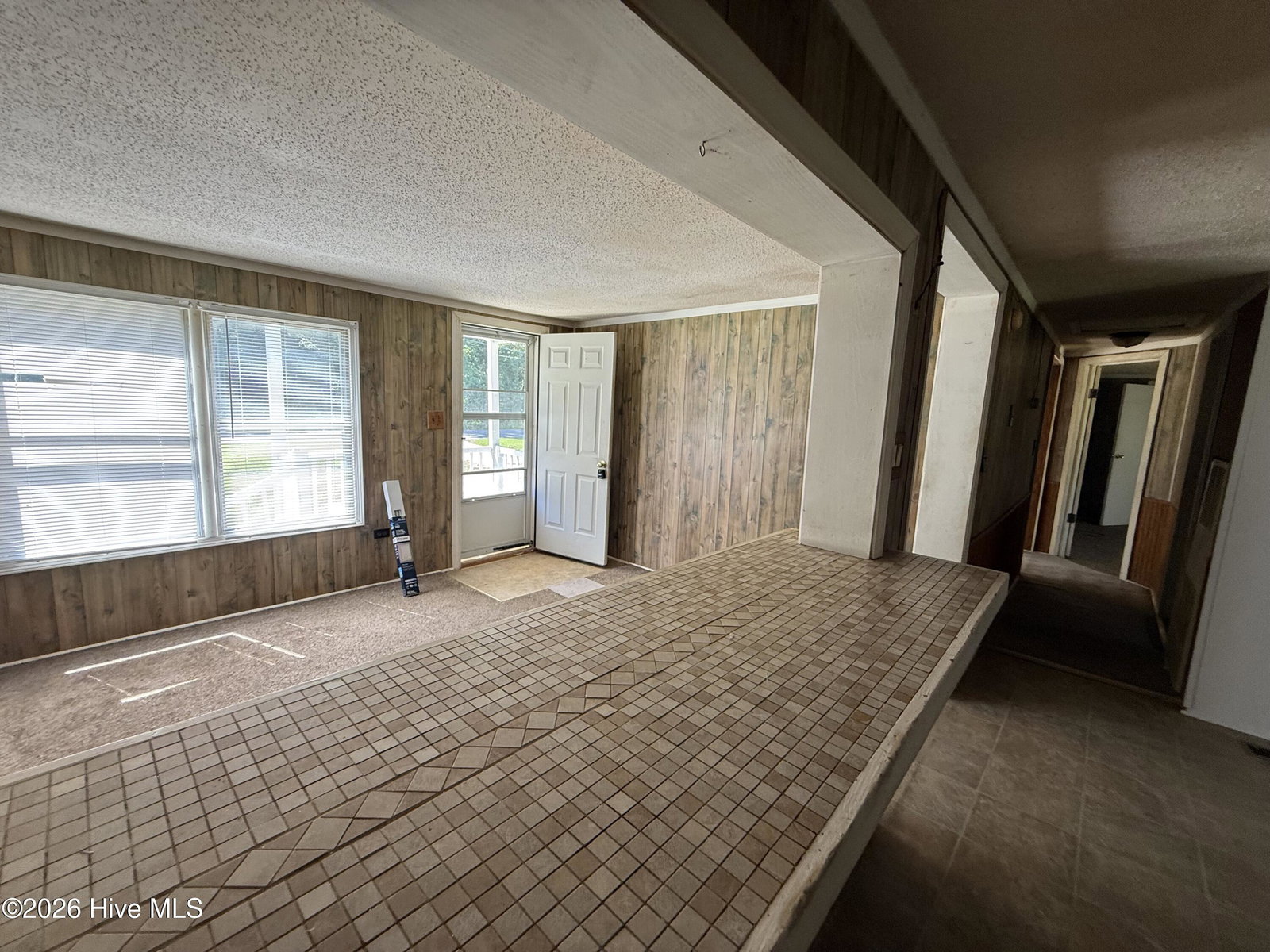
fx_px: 514
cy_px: 476
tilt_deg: -7.9
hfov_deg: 102.1
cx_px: 635
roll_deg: -0.8
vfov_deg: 85.7
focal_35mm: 14
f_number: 2.2
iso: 100
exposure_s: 1/99
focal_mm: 2.22
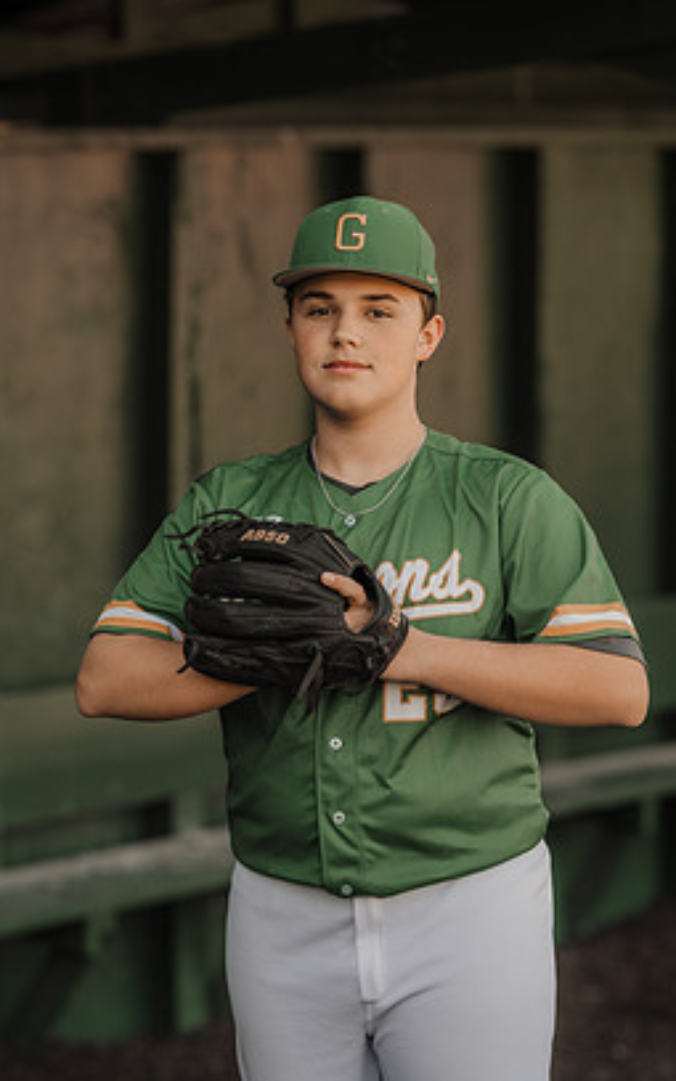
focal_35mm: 118
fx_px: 3478
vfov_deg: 17.7
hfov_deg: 11.1
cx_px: 323
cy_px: 525
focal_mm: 105
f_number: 2.2
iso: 200
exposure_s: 1/500
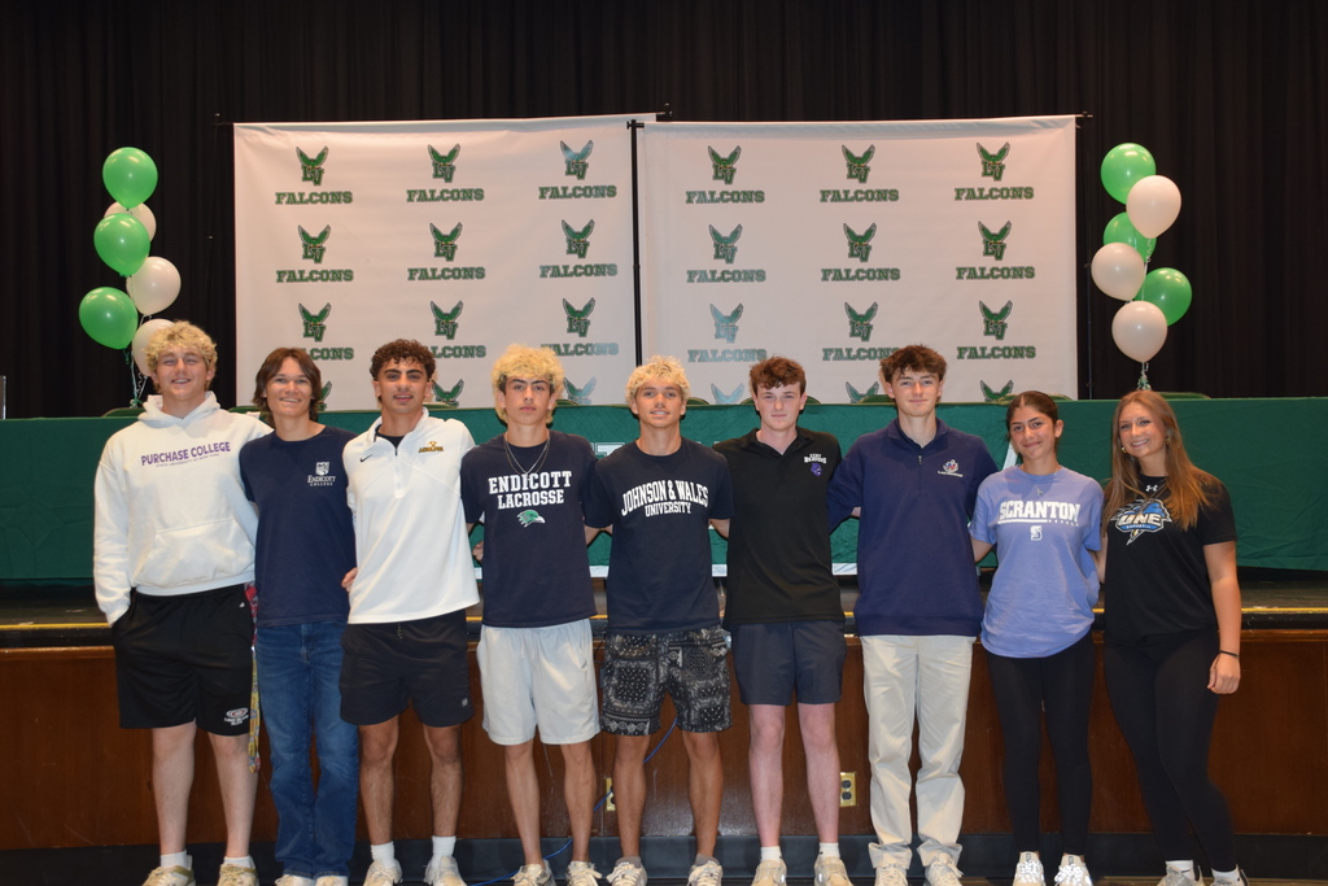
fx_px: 1439
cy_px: 443
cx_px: 664
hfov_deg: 49.5
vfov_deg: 34.2
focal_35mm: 39
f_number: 4.5
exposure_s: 1/80
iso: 800
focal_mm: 26
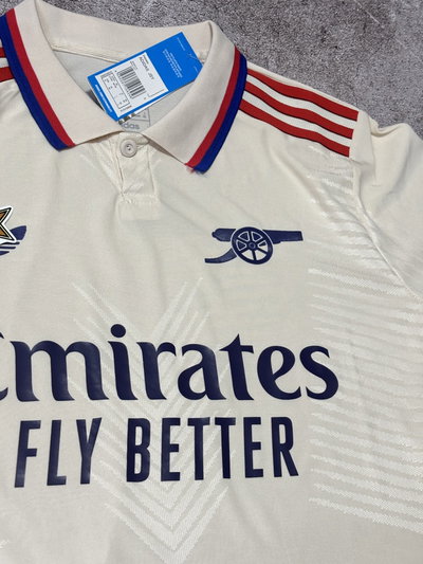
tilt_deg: -57.5
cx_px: 212
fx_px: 847
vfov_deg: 36.8
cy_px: 282
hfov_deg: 28.0
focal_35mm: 52
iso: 160
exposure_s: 1/57
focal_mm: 5.96
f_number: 1.6
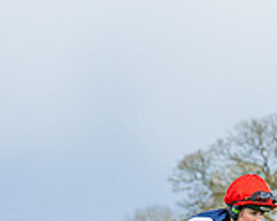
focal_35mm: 502
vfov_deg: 3.1
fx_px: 4115
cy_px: 392
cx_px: 199
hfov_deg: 3.9
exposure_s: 1/3200
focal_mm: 82
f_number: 4
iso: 400
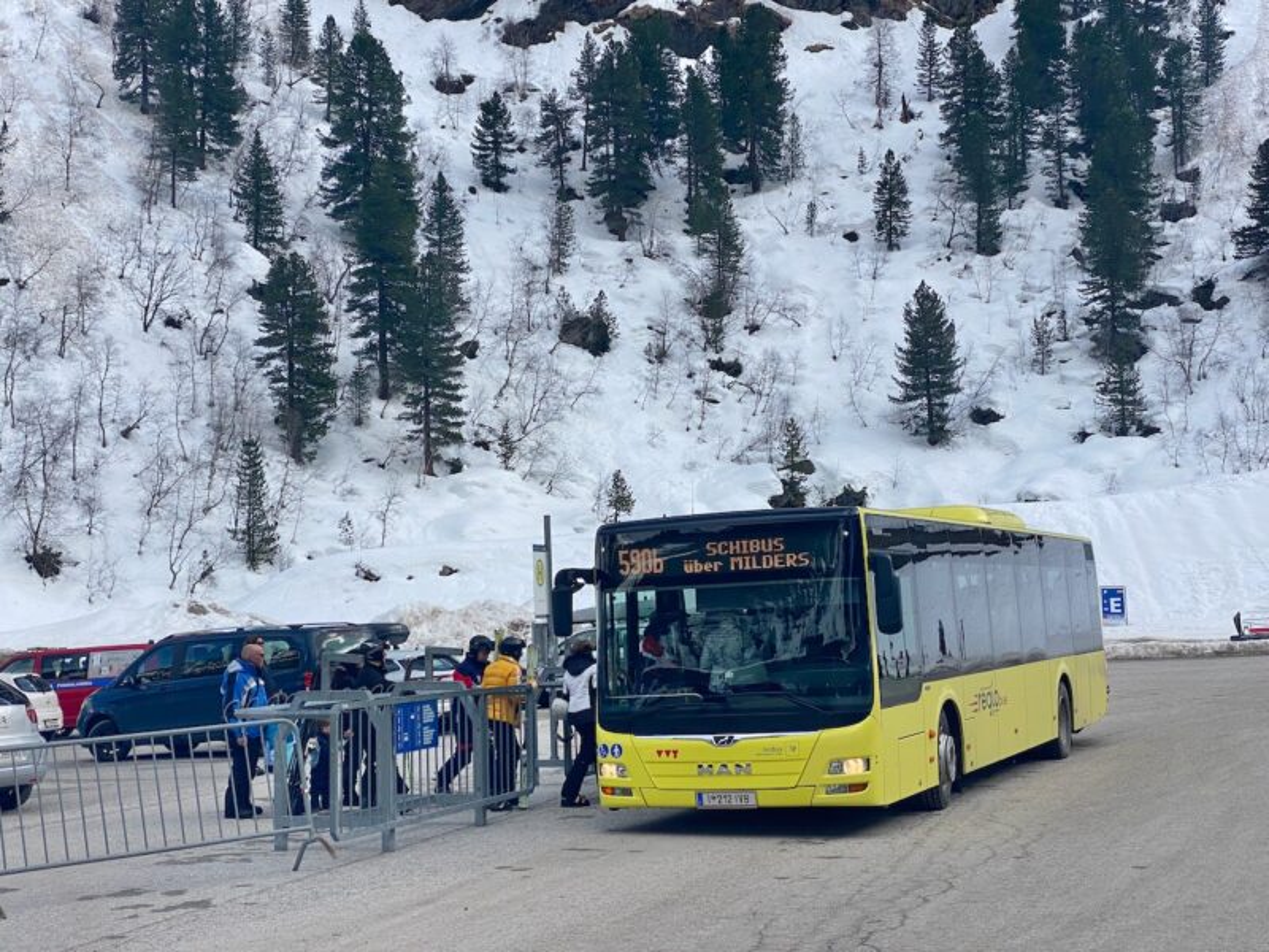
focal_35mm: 52
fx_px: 1906
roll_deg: +0.9
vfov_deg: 28.0
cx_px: 634
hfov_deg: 36.8
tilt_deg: +4.7
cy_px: 476
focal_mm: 6
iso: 20
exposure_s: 1/1453
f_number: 2
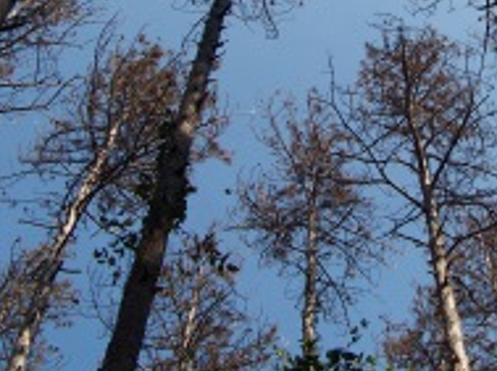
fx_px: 1046
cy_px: 75
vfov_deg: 19.9
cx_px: 394
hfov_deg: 26.3
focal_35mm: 73
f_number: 4
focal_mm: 5.85
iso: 65
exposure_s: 1/500
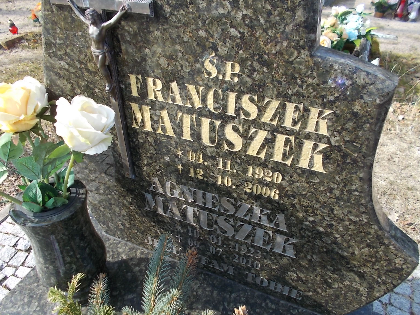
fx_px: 328
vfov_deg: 51.4
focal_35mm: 27
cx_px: 208
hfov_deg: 65.3
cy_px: 162
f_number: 3.2
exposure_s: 1/250
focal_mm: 4.6
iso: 80
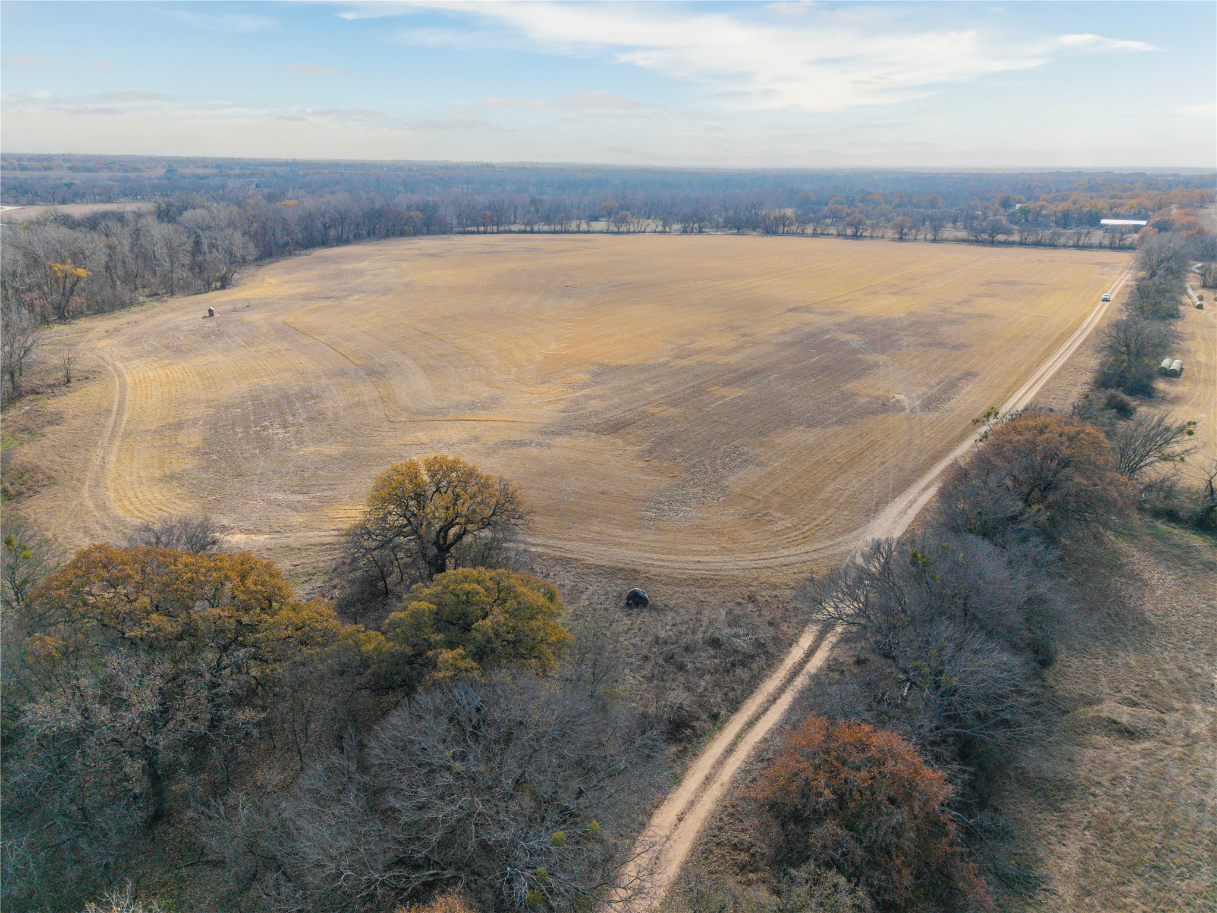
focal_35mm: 24
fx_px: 844
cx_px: 608
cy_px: 456
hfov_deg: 71.6
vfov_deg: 56.8
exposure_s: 1/5000
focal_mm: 8.67
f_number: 1.8
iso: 210
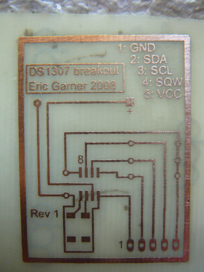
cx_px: 102
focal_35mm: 35
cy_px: 136
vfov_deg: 52.6
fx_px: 275
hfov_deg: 40.7
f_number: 2.8
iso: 200
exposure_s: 1/13
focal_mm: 5.2
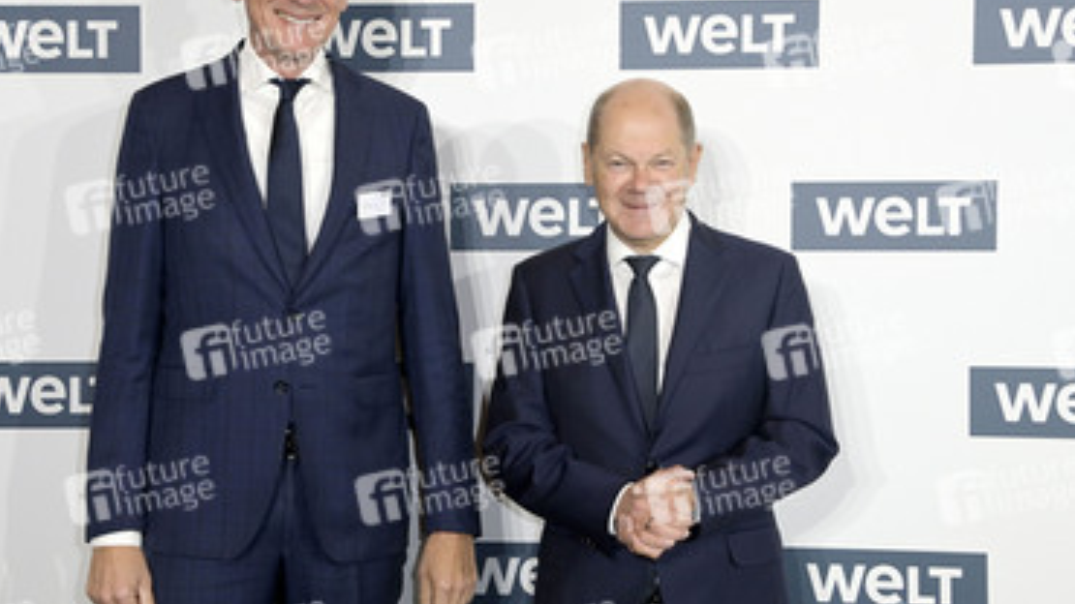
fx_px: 2109
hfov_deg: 28.6
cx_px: 469
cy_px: 273
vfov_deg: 16.3
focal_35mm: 74
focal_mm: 58
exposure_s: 1/250
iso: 2000
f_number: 7.1
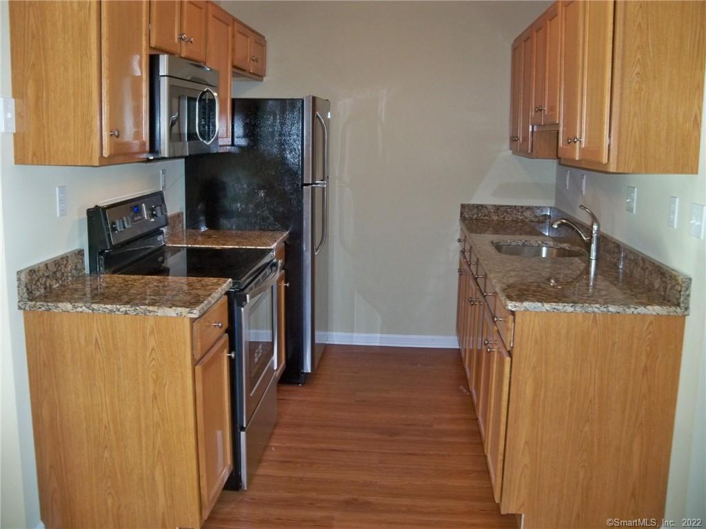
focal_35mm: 35
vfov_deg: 40.7
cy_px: 264
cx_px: 353
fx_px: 714
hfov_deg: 52.6
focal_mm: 6.2
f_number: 3.5
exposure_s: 1/30
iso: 200
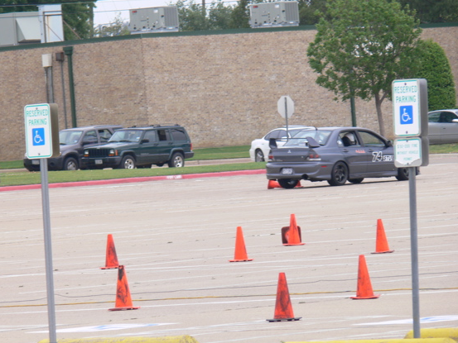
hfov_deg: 4.6
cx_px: 195
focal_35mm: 428
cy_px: 160
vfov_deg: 3.5
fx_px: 5664
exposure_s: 1/200
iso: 80
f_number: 5.6
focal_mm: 78.2
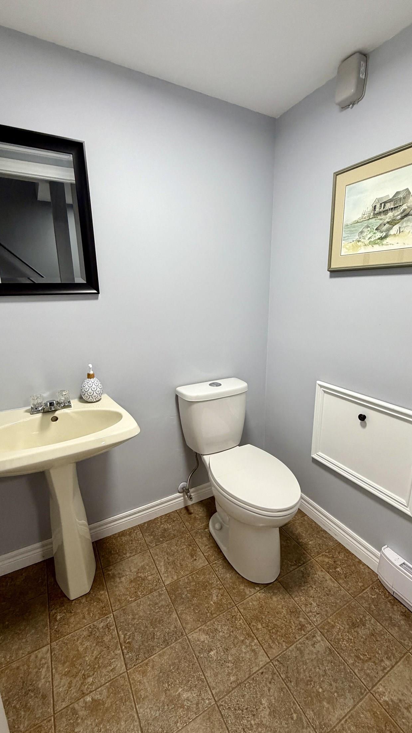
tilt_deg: -13.1
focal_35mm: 16
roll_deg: -0.7
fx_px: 311
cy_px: 368
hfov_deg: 67.1
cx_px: 213
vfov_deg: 99.4
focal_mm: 2.22
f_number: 2.2
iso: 250
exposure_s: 1/120
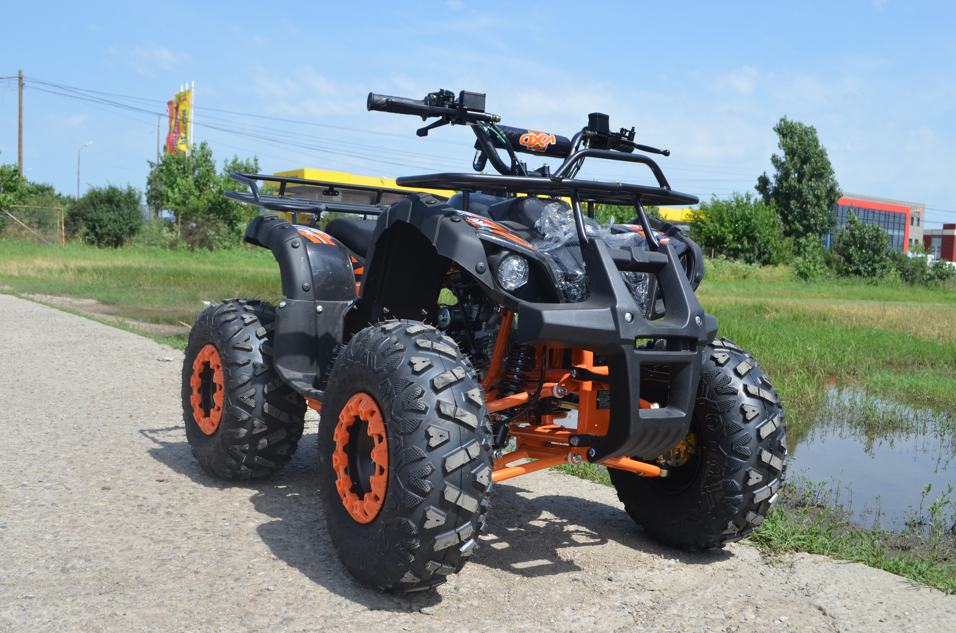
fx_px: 954
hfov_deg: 53.2
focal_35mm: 36
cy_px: 316
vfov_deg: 36.7
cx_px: 478
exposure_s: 1/250
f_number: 8
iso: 125
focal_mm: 24
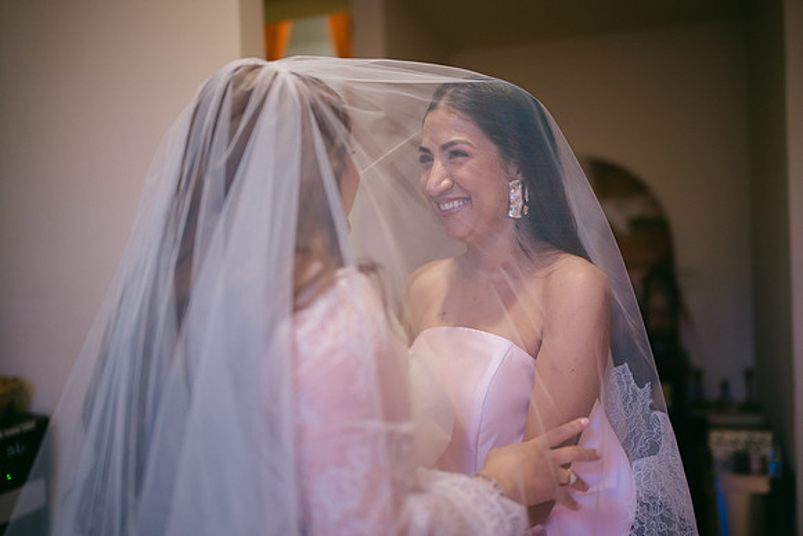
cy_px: 268
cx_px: 402
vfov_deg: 37.9
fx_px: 781
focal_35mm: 35
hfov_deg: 54.4
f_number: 1.2
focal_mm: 35
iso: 320
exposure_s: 1/320
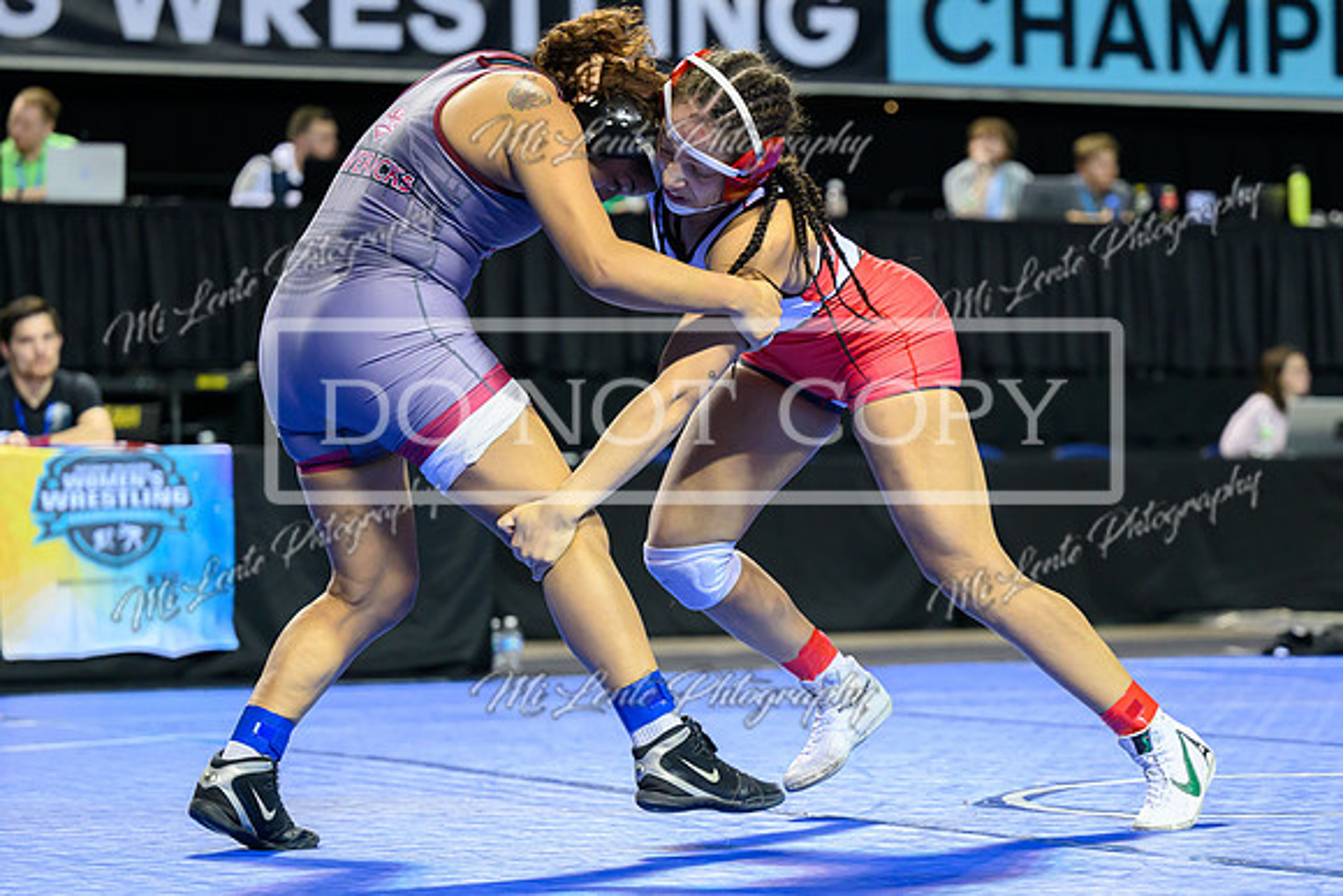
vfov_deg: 11.1
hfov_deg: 16.5
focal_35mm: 124
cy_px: 564
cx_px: 910
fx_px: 4615
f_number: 2.8
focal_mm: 90
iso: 2500
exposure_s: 1/800
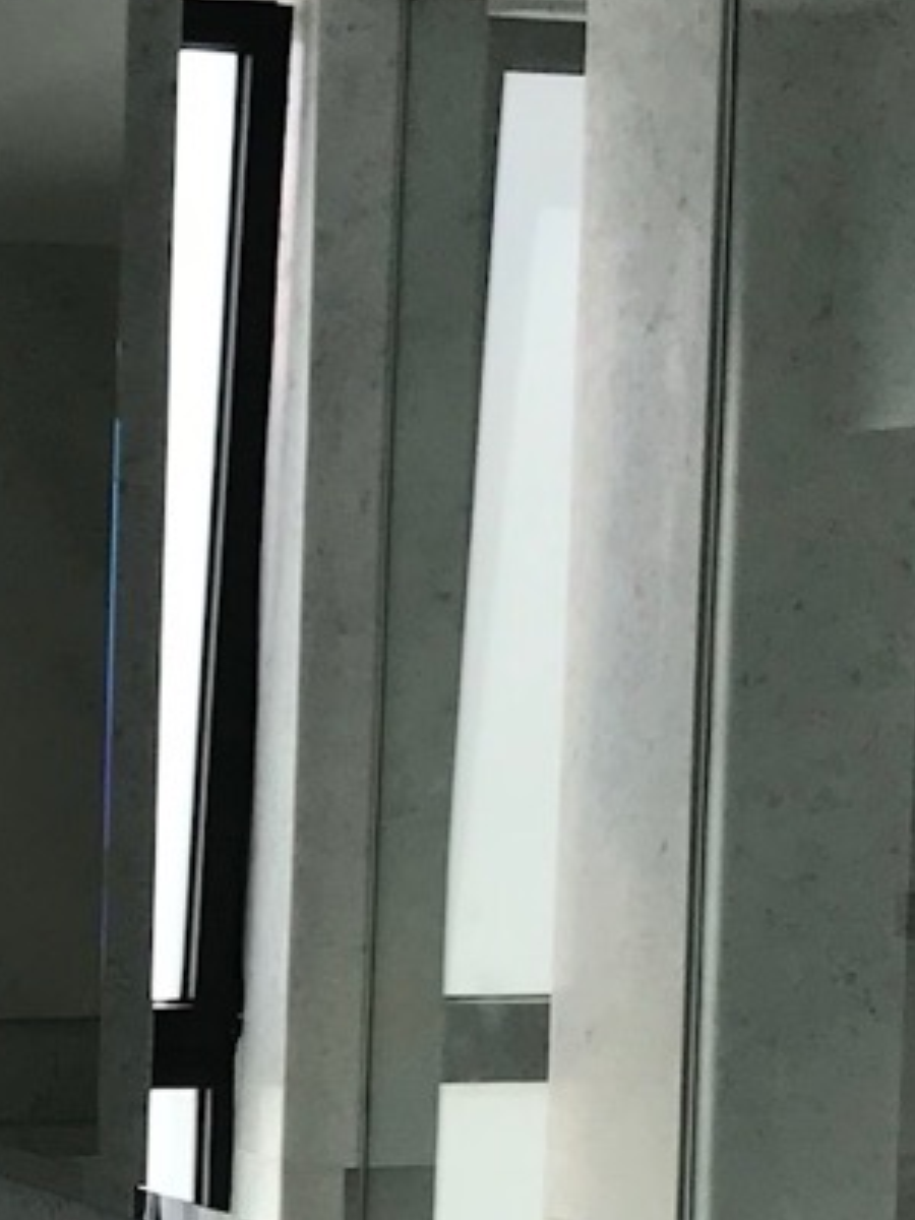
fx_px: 3947
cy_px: 1125
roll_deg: -0.9
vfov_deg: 17.3
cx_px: -165
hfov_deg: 12.9
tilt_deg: -6.2
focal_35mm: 112
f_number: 1.8
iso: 20
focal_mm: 3.99
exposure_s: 1/326
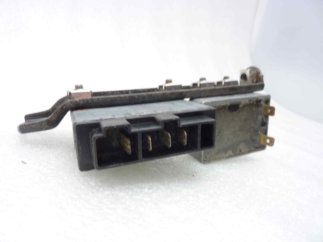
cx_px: 162
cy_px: 121
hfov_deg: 69.4
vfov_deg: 54.9
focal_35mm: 25
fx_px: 233
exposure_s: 1/8
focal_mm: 4.1
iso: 80
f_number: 3.3
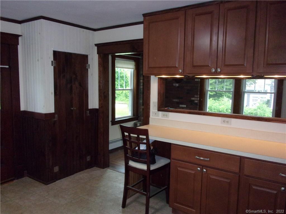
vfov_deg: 49.7
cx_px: 143
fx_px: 231
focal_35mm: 28
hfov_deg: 63.4
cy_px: 107
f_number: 3.9
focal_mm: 5.1
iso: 457
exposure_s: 1/34
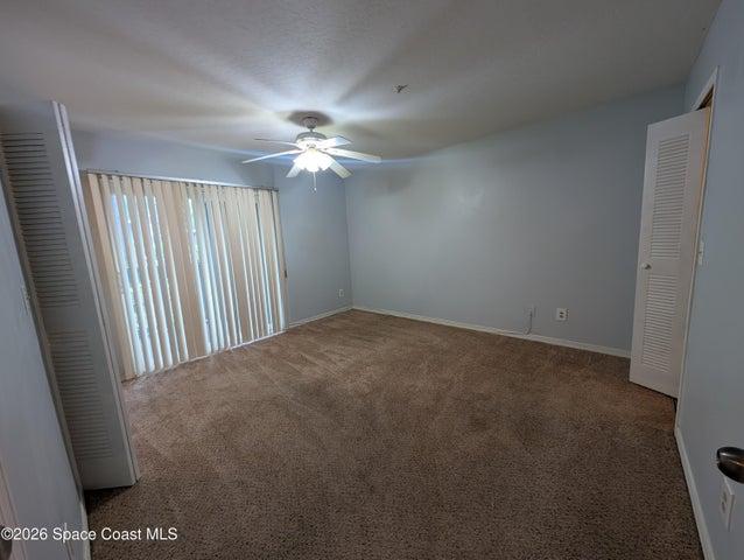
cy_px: 280
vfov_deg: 94.6
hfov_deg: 110.5
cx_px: 372
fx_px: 258
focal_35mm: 12
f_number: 1.7
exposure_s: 1/30
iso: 66
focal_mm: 2.02
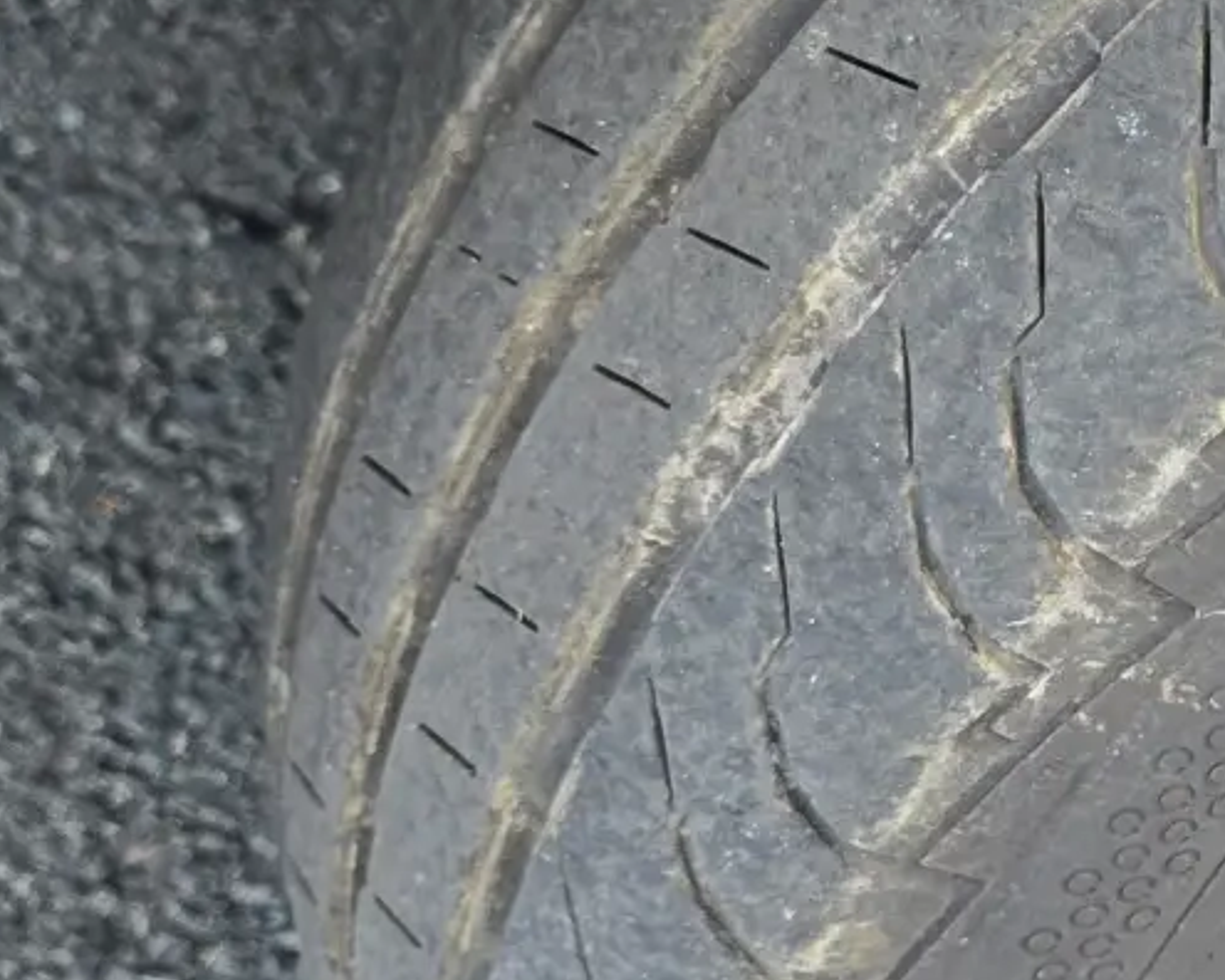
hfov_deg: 19.7
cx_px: 1720
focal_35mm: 87
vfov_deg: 17.6
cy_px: 327
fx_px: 3154
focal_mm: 6.3
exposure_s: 1/180
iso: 80
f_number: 1.7
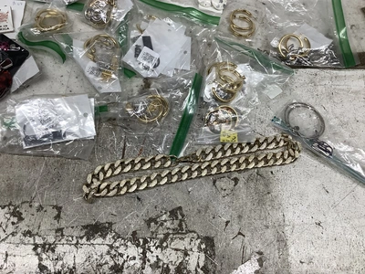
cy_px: 137
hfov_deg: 58.4
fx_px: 327
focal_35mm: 31
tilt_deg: -69.4
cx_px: 182
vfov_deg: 45.4
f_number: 2.4
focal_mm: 3.3
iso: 50
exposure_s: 1/120
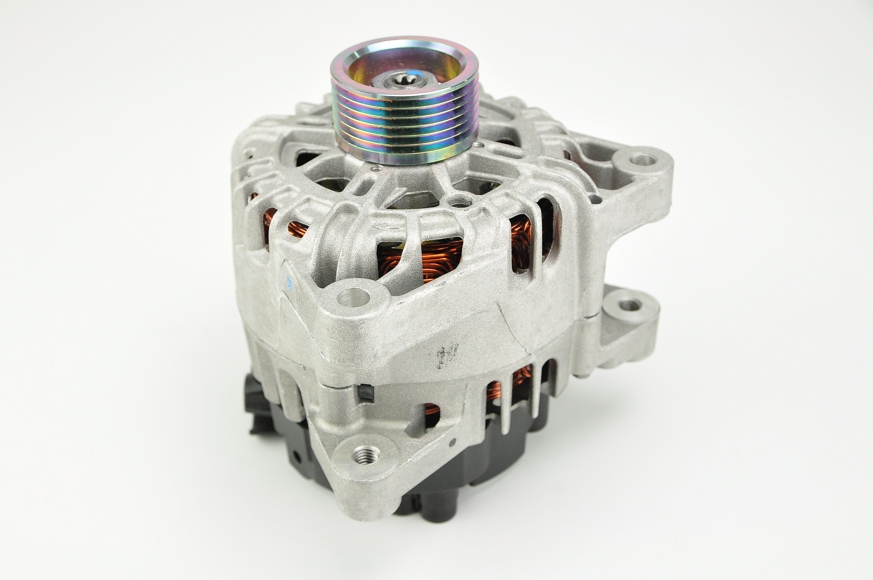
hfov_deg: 38.9
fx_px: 1235
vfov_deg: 26.4
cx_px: 436
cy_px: 290
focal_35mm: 51
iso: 400
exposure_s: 1/60
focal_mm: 34
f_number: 6.3
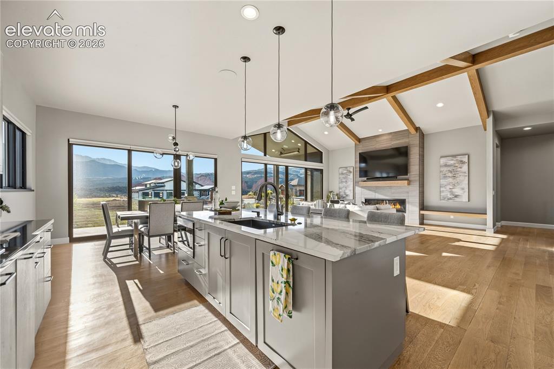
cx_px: 277
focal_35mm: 14
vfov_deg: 81.2
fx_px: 215
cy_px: 184
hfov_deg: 104.3
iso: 400
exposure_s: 1/30
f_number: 8
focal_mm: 14
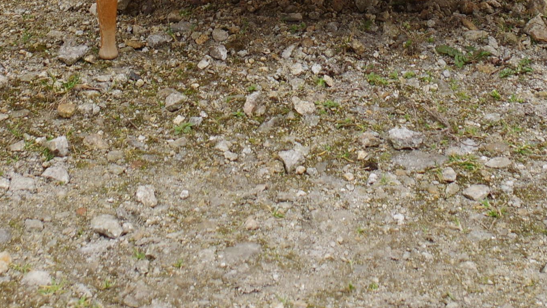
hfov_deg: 21.8
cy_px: -256
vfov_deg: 11.4
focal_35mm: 98
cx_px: 315
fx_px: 1422
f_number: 5
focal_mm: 20
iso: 200
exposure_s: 1/100
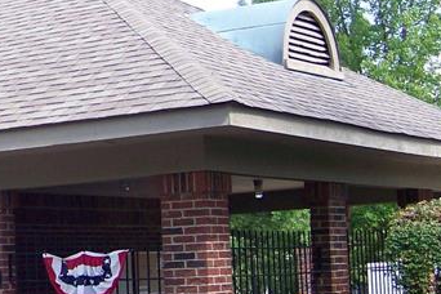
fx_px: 1372
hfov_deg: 17.6
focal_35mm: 112
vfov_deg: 12.2
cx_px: -57
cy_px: 83
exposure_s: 1/160
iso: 64
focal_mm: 5.85
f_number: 2.8
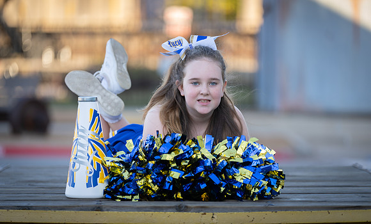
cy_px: 124
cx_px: 186
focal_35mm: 164
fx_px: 1638
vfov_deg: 7.8
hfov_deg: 12.9
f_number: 2.8
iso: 125
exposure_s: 1/400
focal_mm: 159
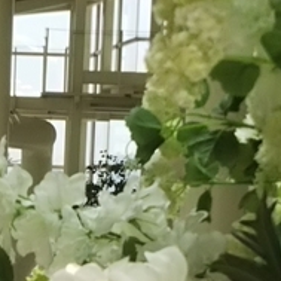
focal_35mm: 168
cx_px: -74
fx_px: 1543
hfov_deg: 10.2
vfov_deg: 10.3
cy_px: 262
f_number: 2.2
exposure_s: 1/246
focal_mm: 4
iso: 20
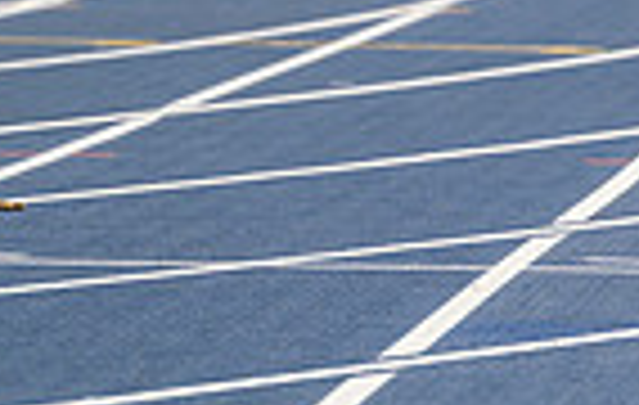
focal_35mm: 482
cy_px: 549
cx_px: 1248
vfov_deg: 2.7
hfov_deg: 4.3
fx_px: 8427
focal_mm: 115
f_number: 4
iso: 200
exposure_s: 1/400
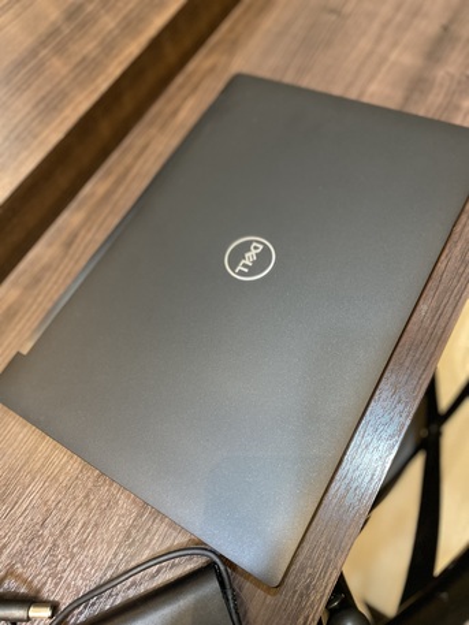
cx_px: 234
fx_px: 469
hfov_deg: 53.1
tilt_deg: -59.9
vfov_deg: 67.3
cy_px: 312
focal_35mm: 26
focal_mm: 4.25
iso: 400
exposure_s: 1/40
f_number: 1.8
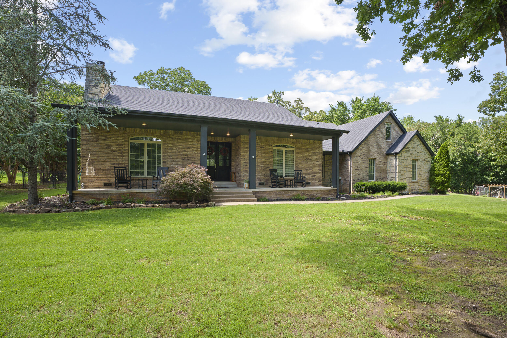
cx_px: 254
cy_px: 169
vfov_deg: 73.8
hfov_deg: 96.7
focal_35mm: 16
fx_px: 225
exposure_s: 1/200
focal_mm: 16
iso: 200
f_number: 8
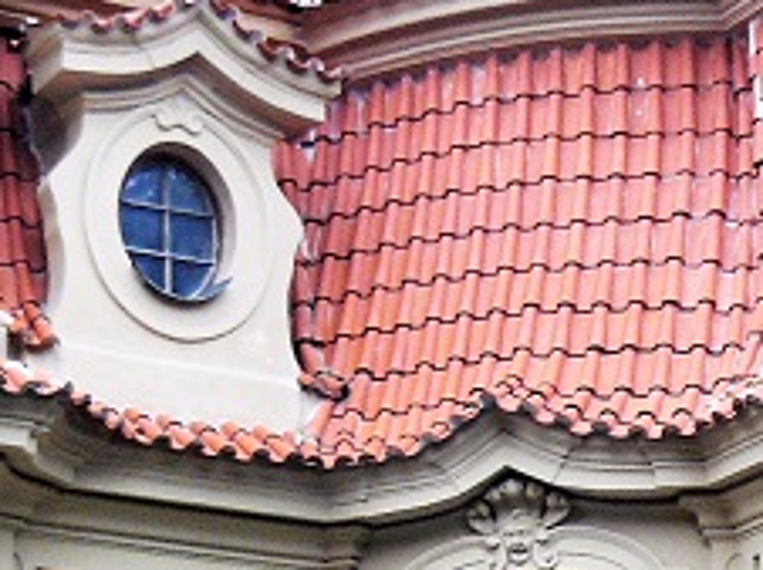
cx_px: 457
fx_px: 2774
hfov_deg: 15.6
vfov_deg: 11.6
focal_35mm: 126
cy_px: 629
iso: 100
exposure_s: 1/50
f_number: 2.8
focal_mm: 6
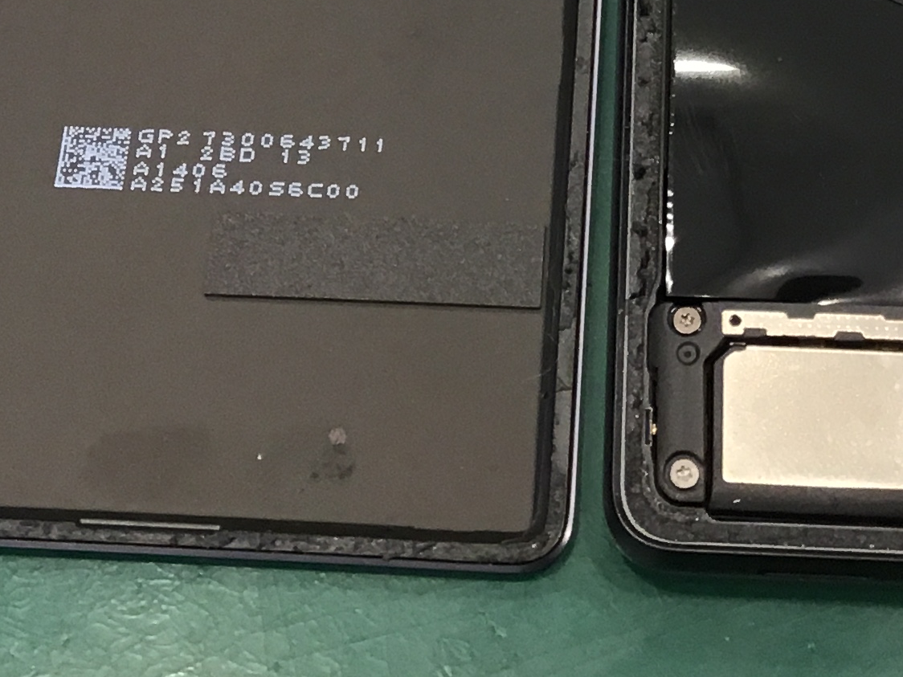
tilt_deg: -57.7
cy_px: -186
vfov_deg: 15.7
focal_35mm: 90
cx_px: 514
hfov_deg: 21.8
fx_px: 2348
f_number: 2.4
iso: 80
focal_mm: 3.3
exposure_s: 1/30
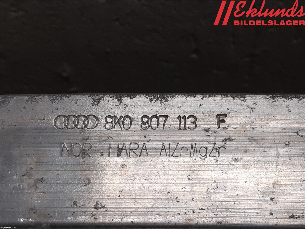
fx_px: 229
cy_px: 114
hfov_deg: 67.3
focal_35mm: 26
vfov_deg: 53.1
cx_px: 152
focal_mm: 3.93
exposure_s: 1/107
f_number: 1.7
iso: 40
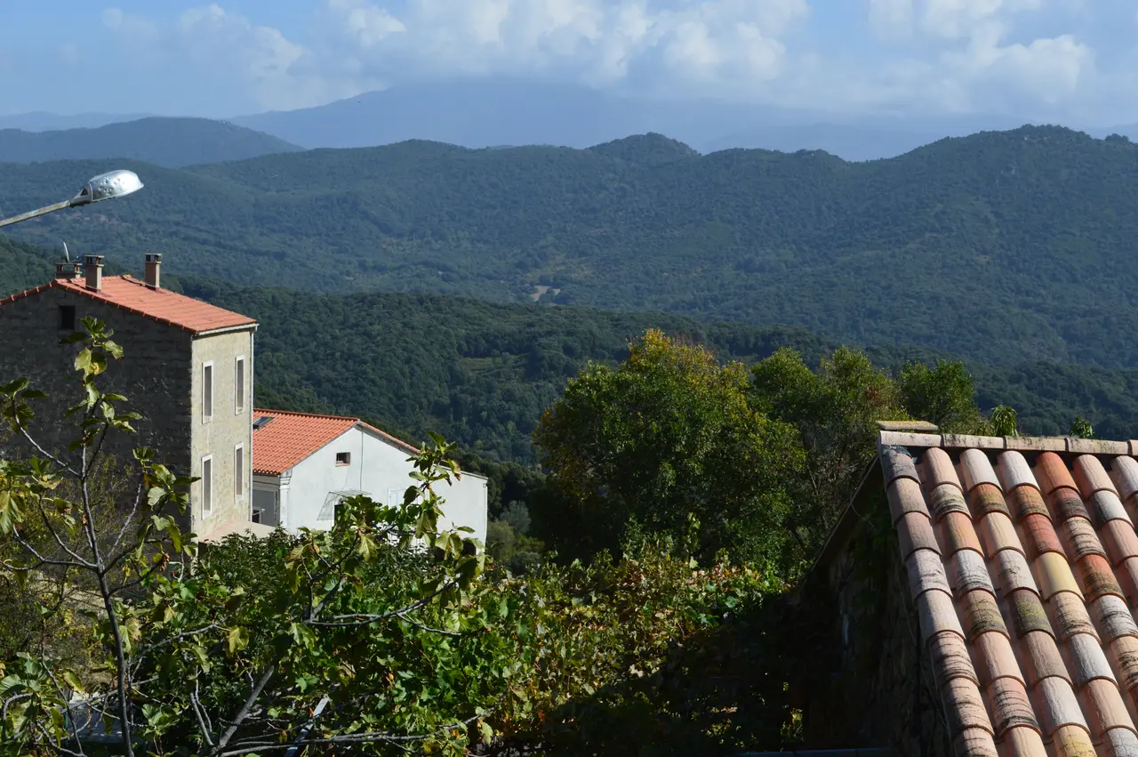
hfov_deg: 31.9
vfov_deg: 21.5
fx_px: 1990
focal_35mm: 63
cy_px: 378
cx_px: 569
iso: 400
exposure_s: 1/400
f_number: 11
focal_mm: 42
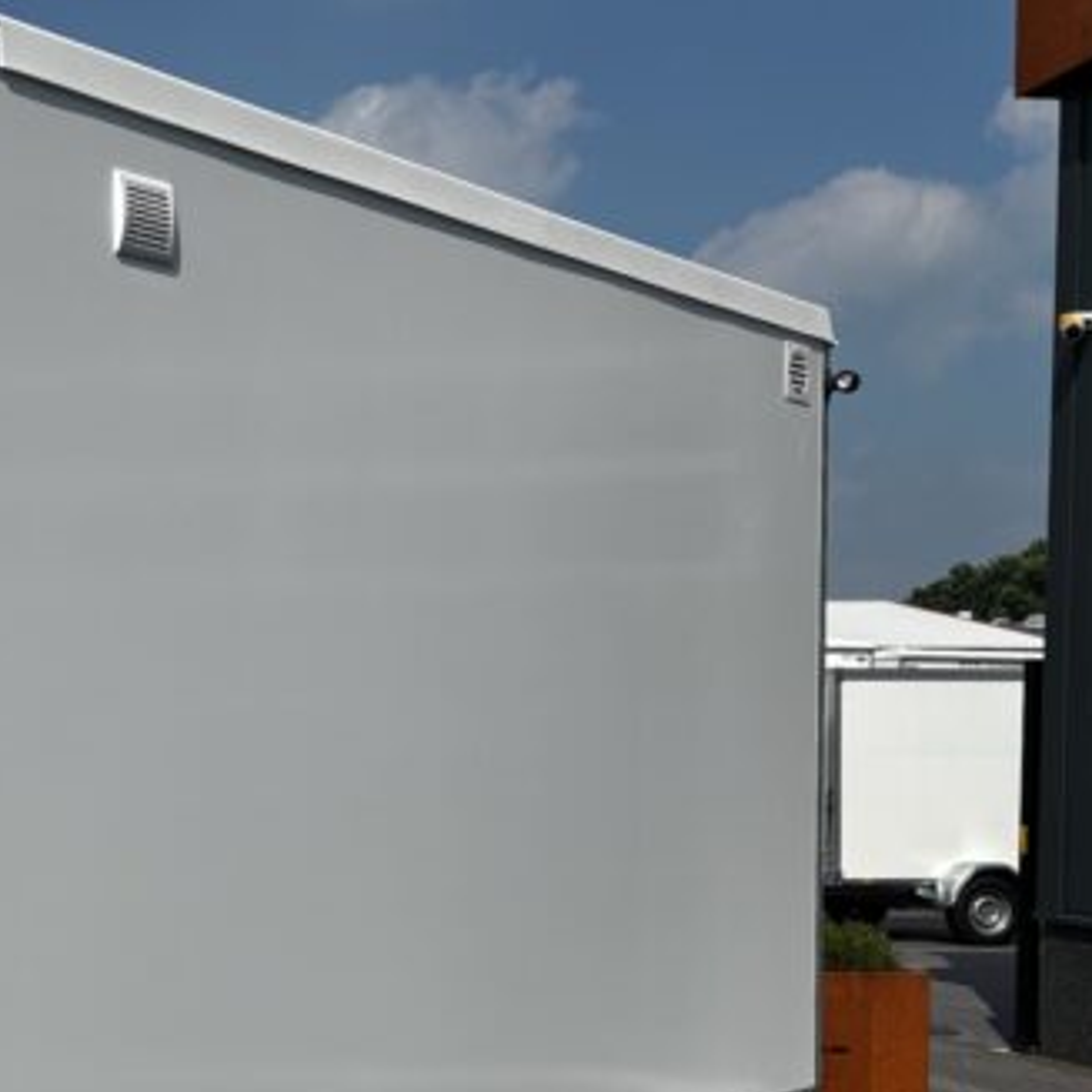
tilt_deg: -1.5
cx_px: -40
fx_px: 1927
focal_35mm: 54
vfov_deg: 31.2
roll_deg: -0.6
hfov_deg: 29.2
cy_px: 795
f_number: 1.6
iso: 50
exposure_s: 1/9091
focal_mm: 5.96
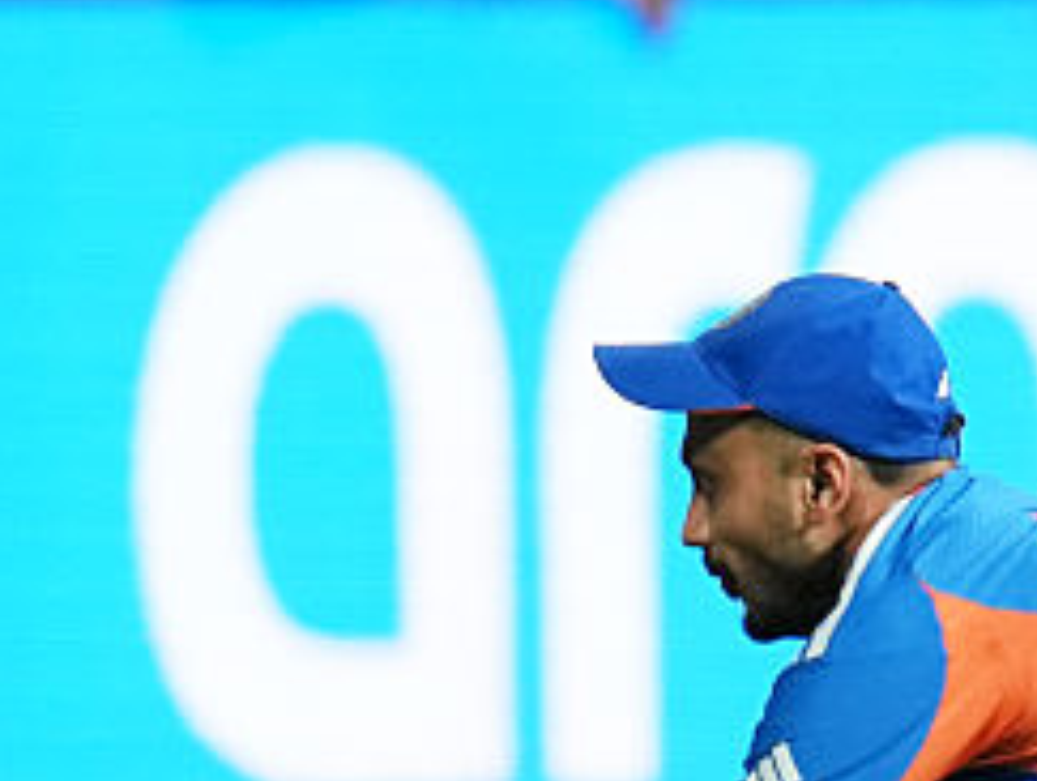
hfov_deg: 1.2
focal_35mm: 1618
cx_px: 1583
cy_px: 92
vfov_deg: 0.9
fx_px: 48543
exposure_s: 1/1250
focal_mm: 400
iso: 1600
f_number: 2.8
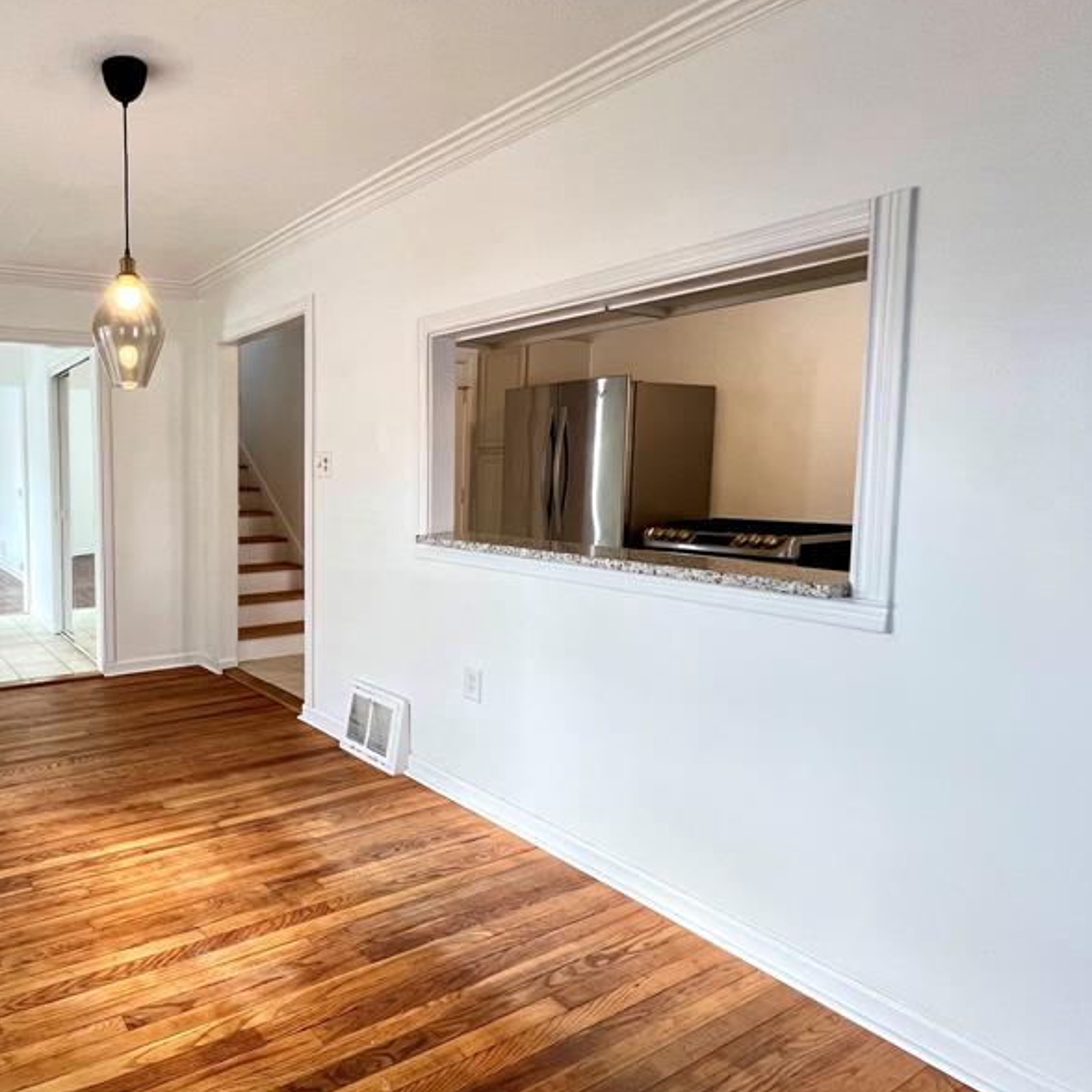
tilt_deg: -5.3
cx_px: 208
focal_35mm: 20
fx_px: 714
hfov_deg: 67.3
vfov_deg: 74.8
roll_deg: +0.4
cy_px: 540
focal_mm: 1.57
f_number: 1.8
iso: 160
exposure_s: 1/120
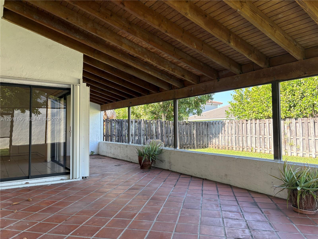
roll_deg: +0.7
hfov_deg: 67.3
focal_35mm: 26
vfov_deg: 53.1
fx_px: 239
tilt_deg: +2.6
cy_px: 120
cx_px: 159
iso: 64
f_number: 1.6
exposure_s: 1/242
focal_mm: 5.96
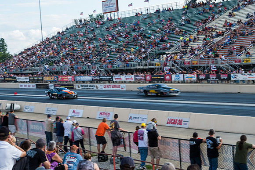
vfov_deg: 18.2
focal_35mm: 75
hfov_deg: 27.0
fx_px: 531
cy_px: 85
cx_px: 128
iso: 400
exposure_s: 1/200
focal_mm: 50
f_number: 9
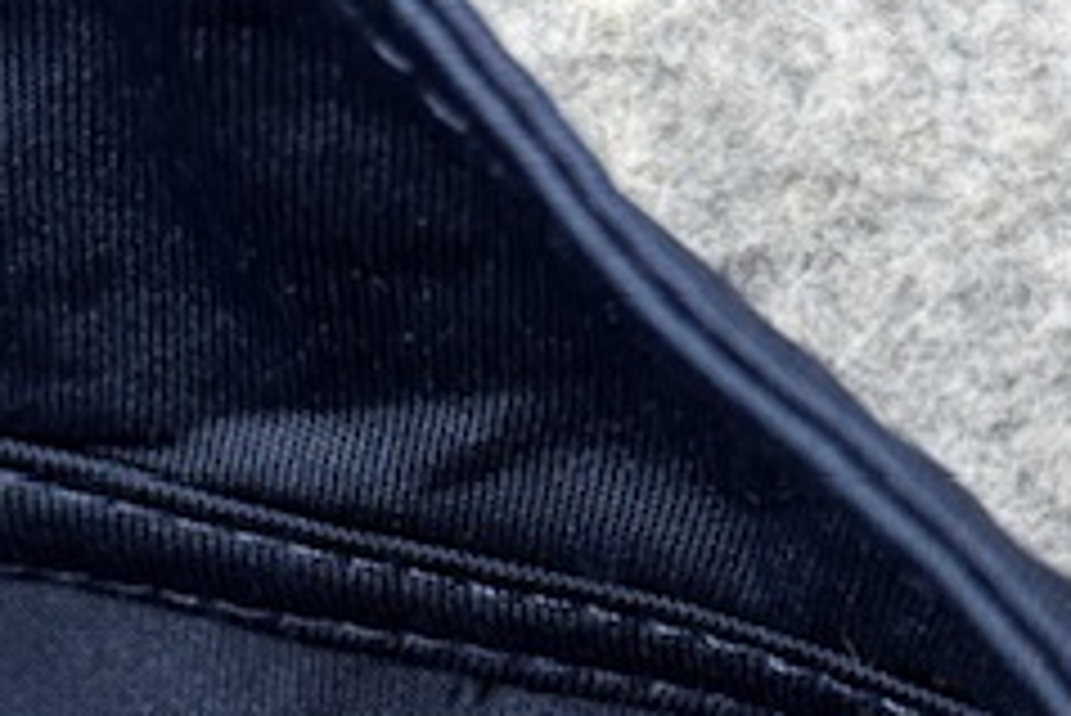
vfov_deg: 10.2
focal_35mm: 134
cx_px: 477
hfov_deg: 15.3
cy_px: 657
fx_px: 3989
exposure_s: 1/50
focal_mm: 6.76
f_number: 1.78
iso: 80
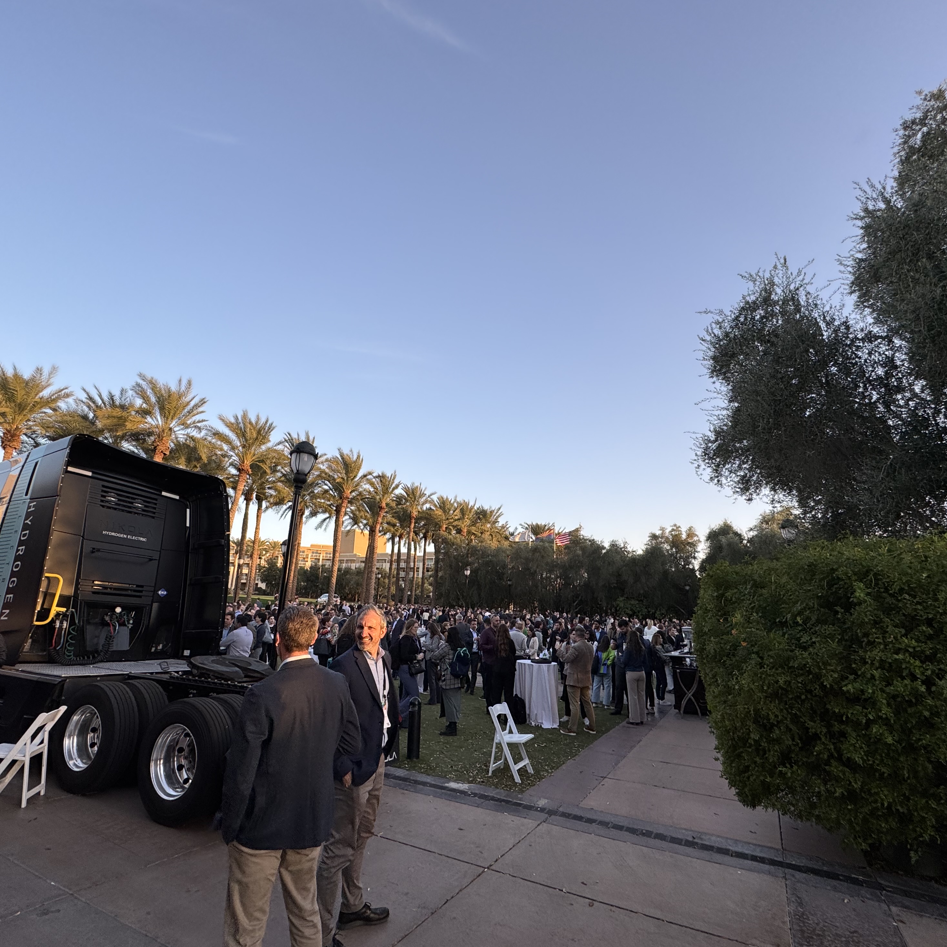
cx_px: 470
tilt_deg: +13.2
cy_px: 487
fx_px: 526
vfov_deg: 83.9
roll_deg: -2.2
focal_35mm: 17
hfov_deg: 84.0
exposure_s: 1/312
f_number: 2.2
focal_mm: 2.22
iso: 40
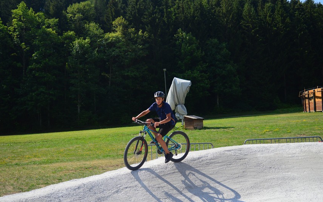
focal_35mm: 37
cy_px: 114
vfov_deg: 34.4
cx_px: 168
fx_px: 326
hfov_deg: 52.8
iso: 200
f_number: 3.8
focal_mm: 20
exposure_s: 1/2000
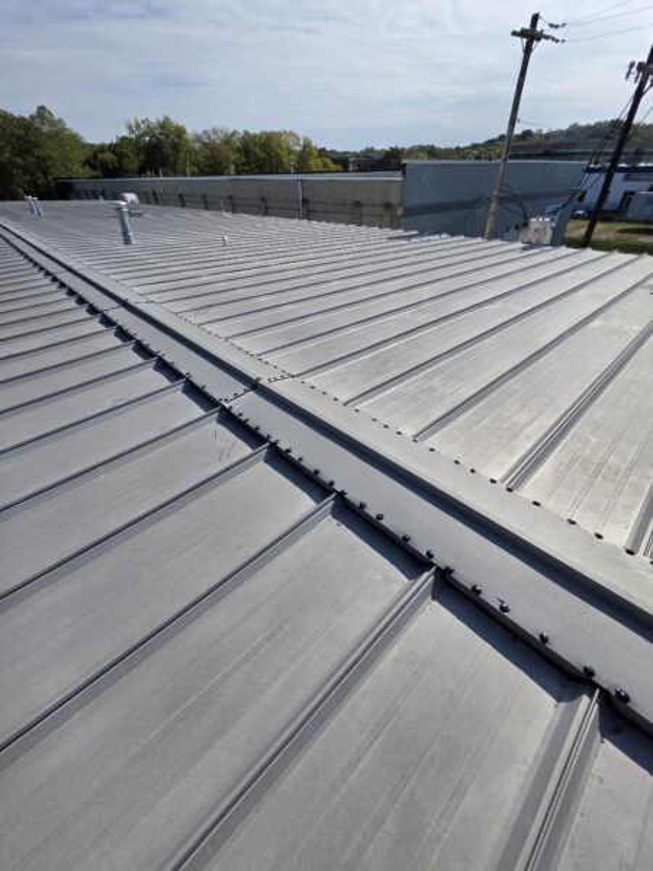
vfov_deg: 106.2
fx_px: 327
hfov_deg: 89.9
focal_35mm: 13
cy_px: 436
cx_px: 326
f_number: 1.9
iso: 40
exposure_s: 1/4313
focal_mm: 2.2
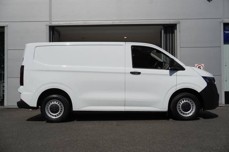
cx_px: 114
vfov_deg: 30.8
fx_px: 277
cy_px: 76
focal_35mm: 44
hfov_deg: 45.0
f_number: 8
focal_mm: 29
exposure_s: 1/400
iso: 100
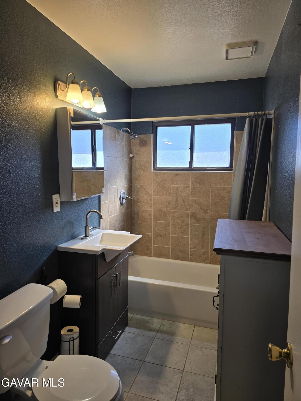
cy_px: 200
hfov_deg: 58.9
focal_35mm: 23
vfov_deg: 73.9
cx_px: 150
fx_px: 267
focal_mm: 6.3
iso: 25
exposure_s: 1/120
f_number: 1.7
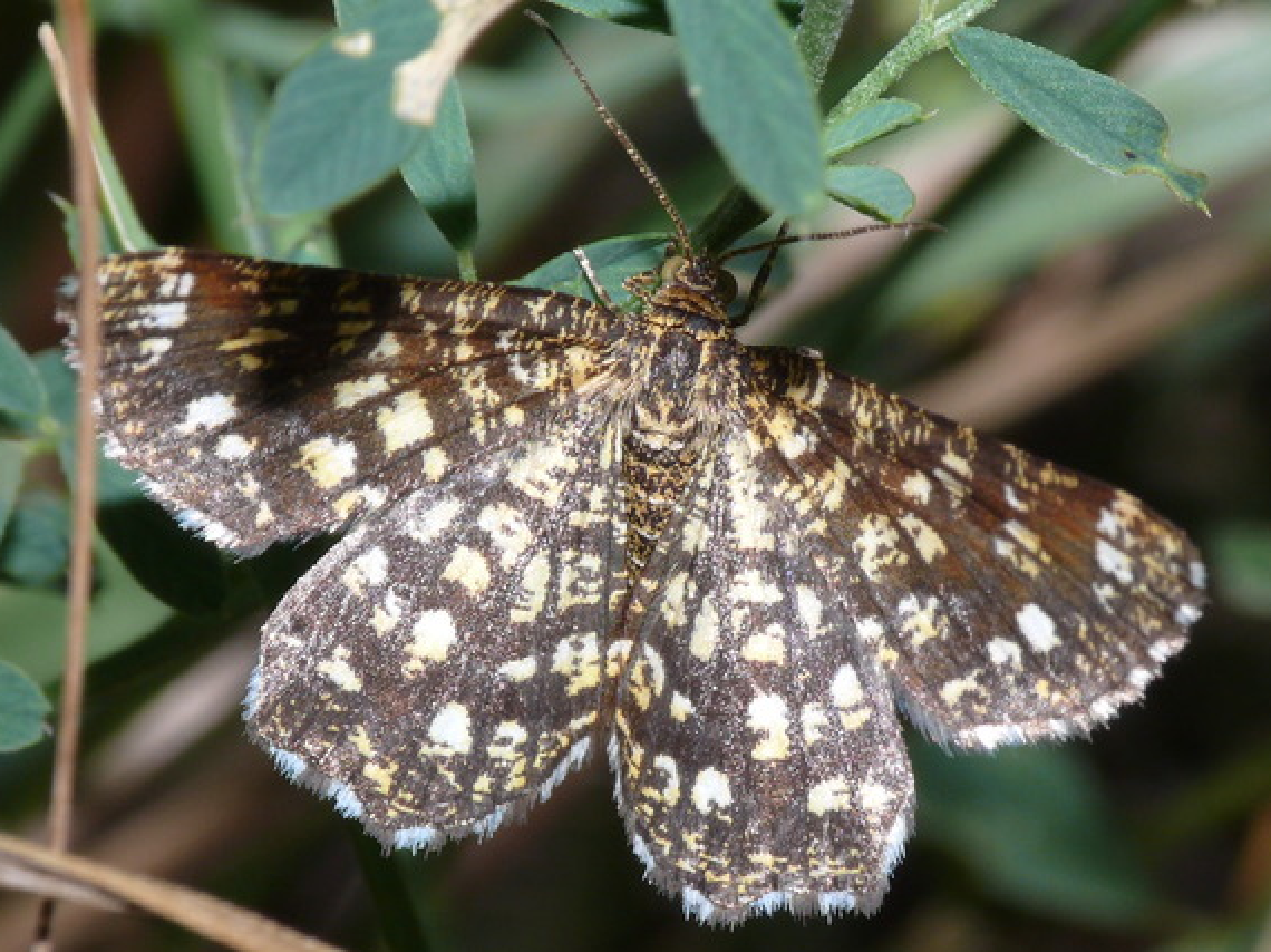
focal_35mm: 283
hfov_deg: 7.0
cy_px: 553
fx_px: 10387
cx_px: 686
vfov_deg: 5.2
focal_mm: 40
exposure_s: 1/640
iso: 100
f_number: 11
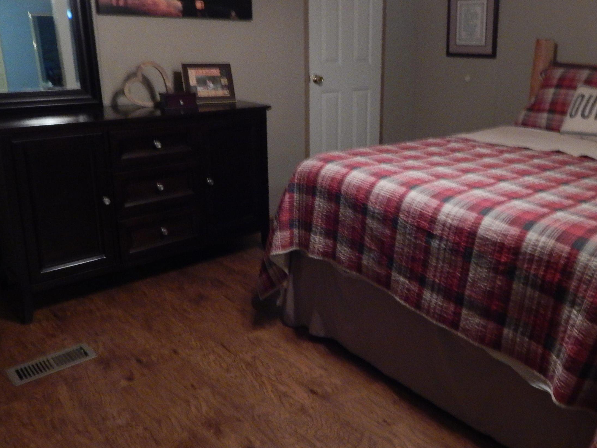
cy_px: 184
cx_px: 358
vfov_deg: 45.3
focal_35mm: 31
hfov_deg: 57.9
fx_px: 535
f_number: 3
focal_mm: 4
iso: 450
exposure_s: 1/15
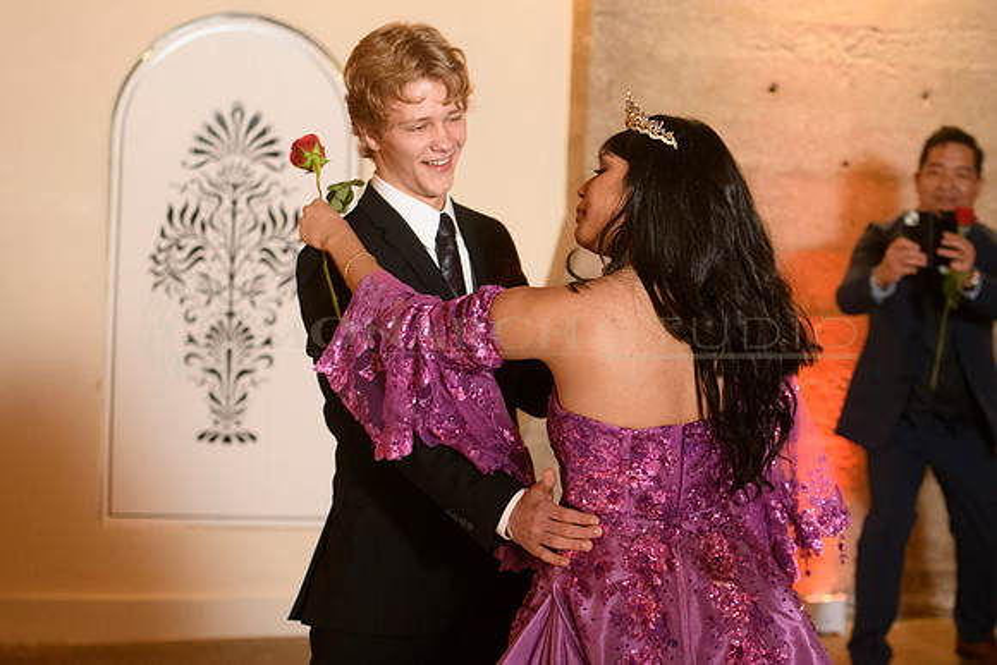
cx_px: 584
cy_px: 386
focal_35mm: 105
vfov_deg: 13.0
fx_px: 2914
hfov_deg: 19.4
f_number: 4.5
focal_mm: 80
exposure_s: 1/100
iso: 3200
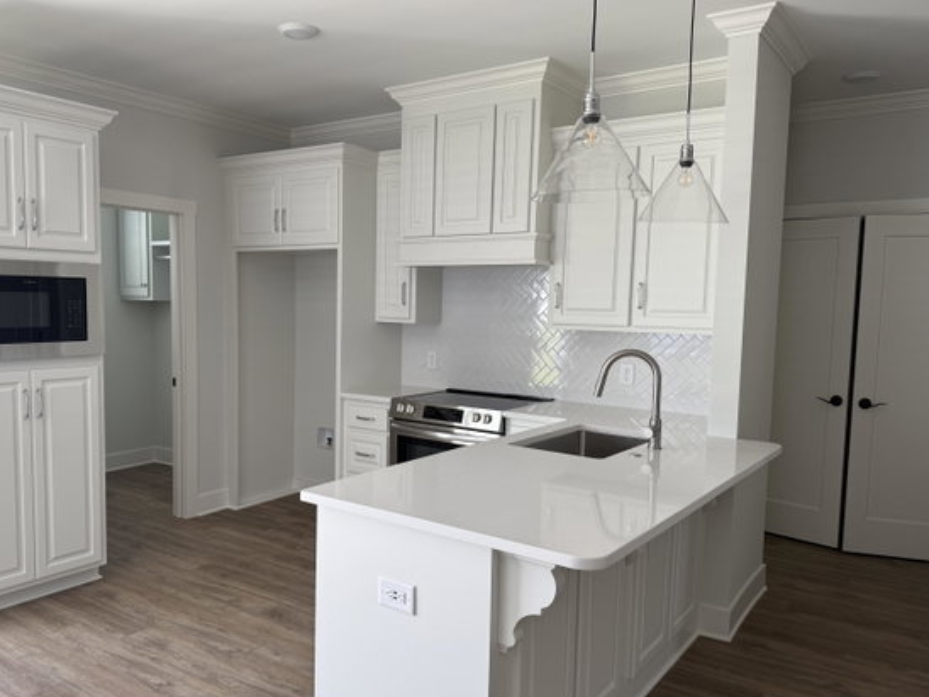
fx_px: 751
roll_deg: -0.6
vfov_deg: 49.7
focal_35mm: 28
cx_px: 404
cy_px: 366
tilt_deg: -4.7
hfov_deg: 63.2
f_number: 1.78
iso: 64
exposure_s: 1/121
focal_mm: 6.76
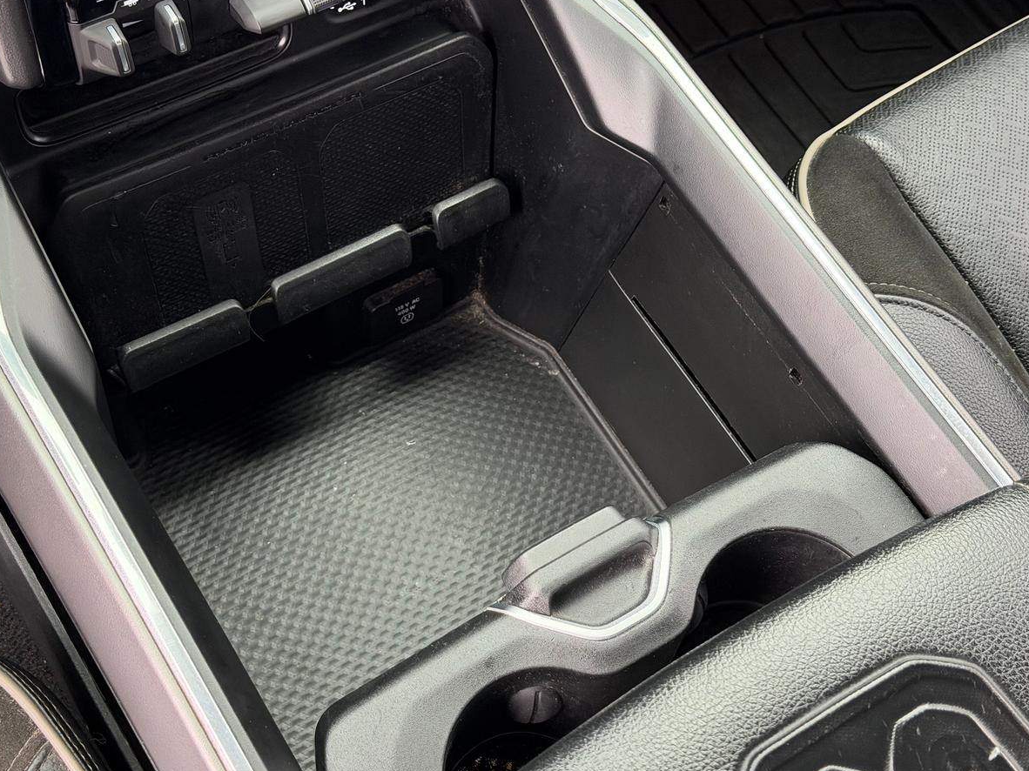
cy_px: 384
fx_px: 1545
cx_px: 493
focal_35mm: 52
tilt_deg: -61.2
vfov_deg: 28.0
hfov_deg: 36.8
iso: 200
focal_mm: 6.76
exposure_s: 1/60
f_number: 1.78
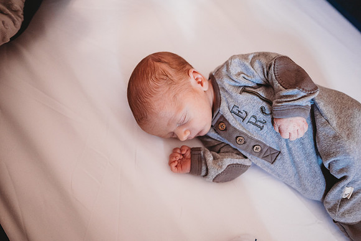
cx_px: 180
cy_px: 120
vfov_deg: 53.2
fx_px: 241
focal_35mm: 24
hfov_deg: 73.7
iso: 800
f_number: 2.2
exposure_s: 1/160
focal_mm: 24
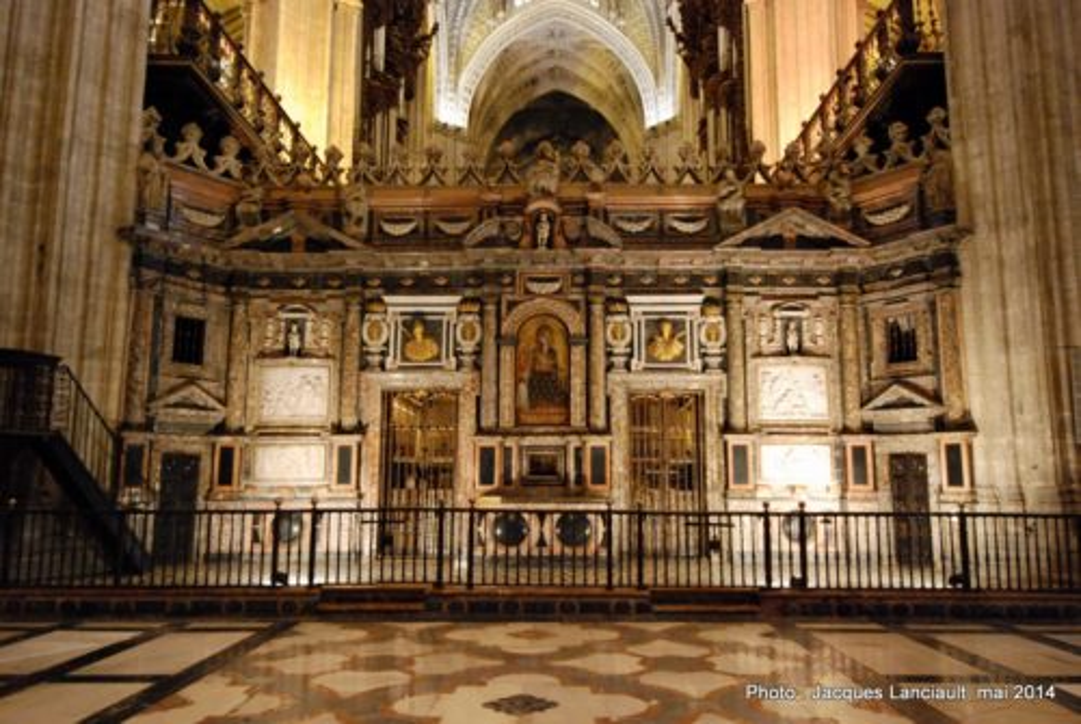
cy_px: 362
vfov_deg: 50.6
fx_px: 767
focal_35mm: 26
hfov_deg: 70.4
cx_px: 540
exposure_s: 1/13
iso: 1600
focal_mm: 17
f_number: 4.2
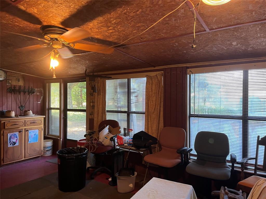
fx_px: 200
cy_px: 100
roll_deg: -0.4
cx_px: 133
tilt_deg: -0.8
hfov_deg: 67.3
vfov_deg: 53.1
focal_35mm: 26
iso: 160
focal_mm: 5.1
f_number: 1.6
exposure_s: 1/60
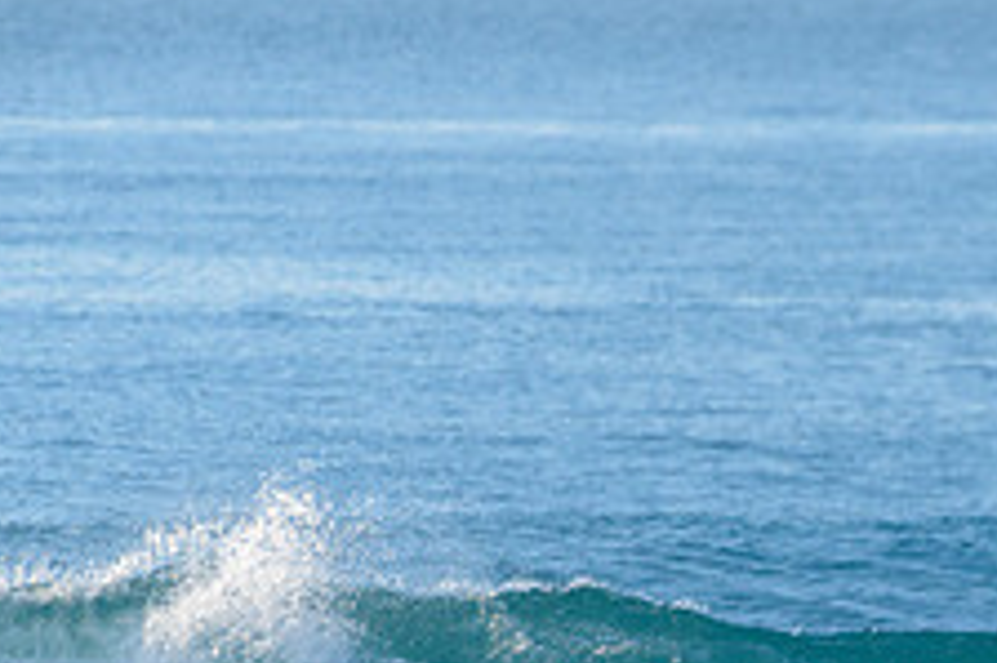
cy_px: 808
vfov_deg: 1.1
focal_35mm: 1295
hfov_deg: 1.6
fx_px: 35837
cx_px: 1148
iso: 450
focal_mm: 500
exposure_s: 1/2000
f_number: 5.6
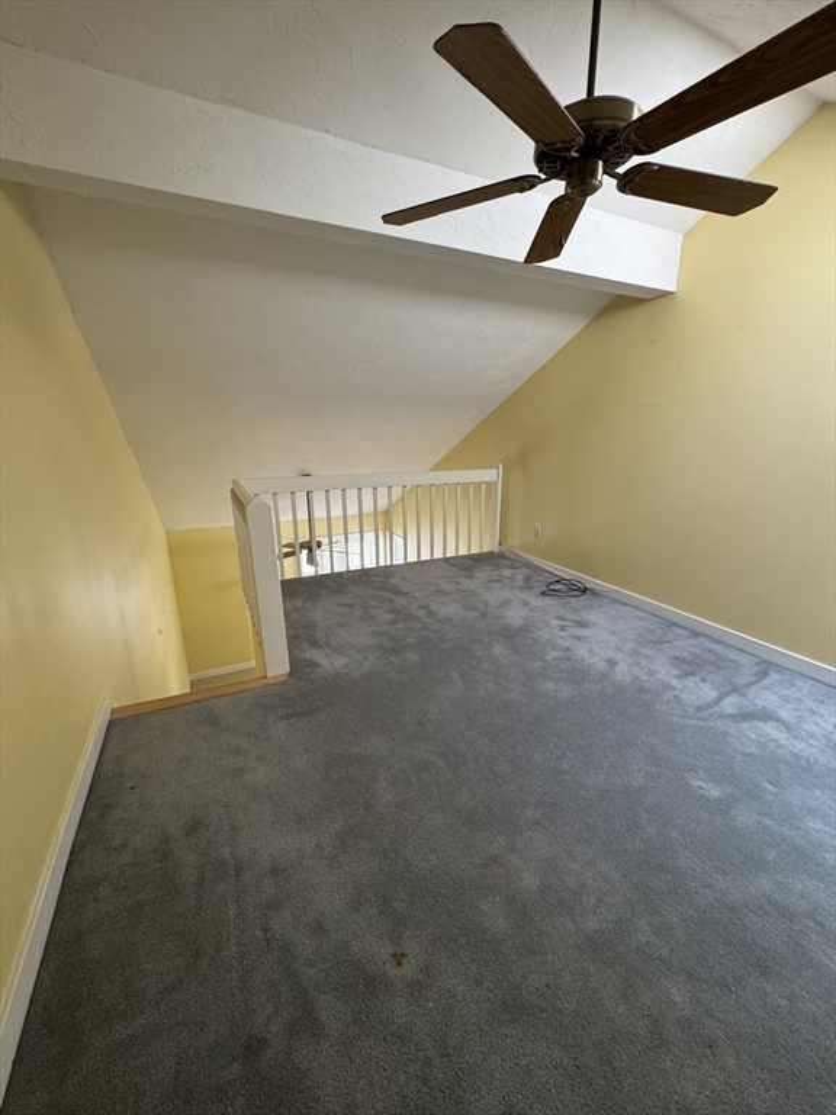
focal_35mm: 14
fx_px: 451
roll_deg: +0.8
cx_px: 418
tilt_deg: -16.3
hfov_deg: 85.7
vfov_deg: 102.1
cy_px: 558
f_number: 2.2
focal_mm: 2.22
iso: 400
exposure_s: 1/60
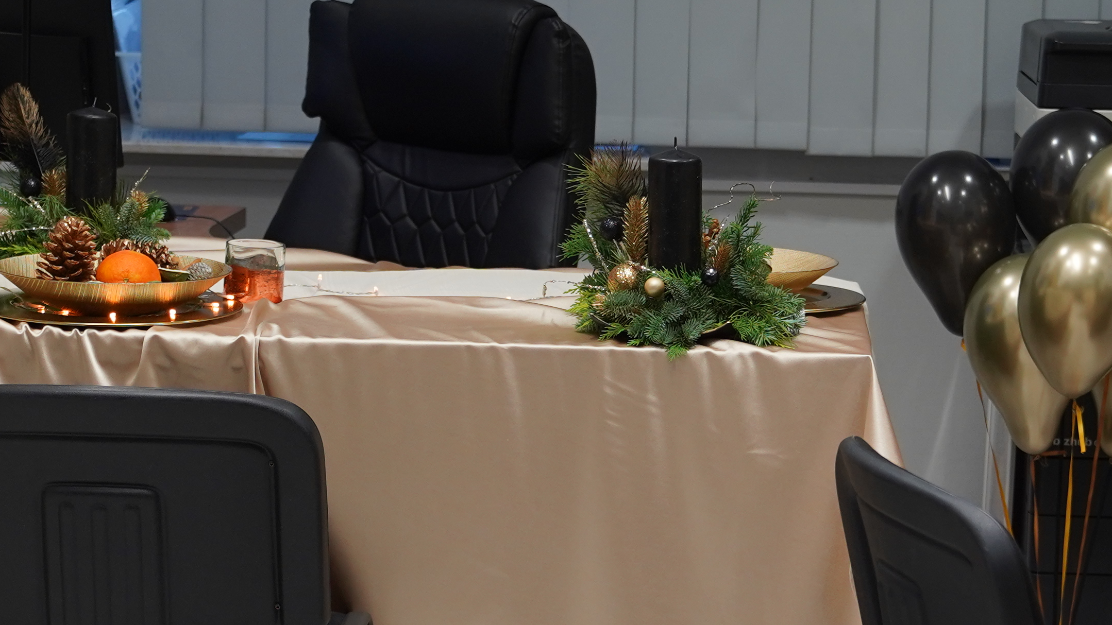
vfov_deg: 12.2
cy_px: 356
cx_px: 775
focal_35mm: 99
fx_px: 2919
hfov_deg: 21.5
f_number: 2.8
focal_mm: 34
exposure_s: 1/160
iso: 640
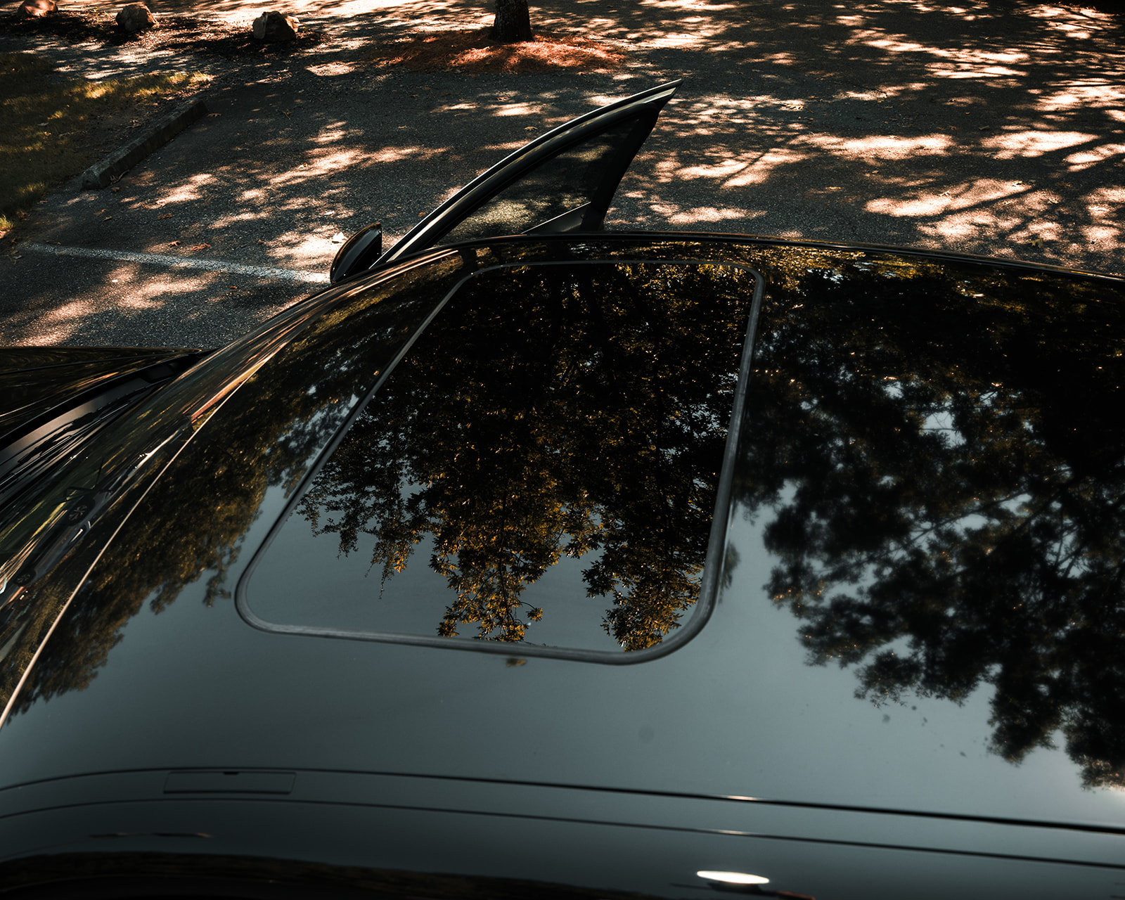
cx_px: 647
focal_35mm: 29
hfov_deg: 59.5
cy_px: 439
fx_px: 979
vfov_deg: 49.4
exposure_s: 1/200
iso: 320
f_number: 8
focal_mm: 24
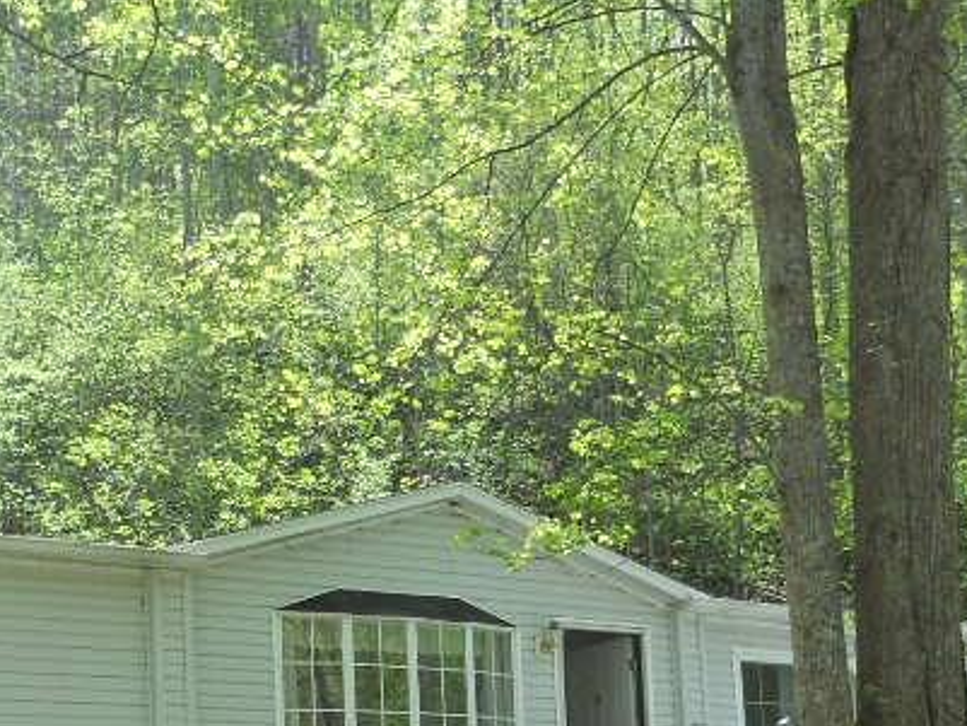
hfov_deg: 28.2
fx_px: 1928
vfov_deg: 20.6
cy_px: 728
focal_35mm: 69
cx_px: 458
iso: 80
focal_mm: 4.9
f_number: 3.2
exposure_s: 1/250
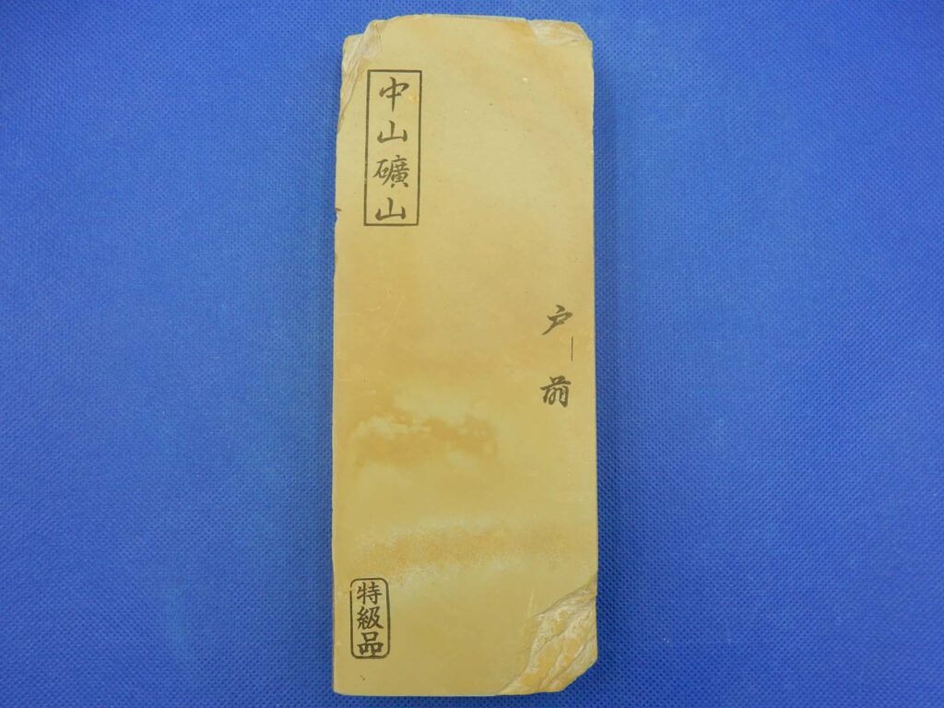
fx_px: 682
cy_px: 354
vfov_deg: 54.9
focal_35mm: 25
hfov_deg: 69.4
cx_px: 472
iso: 125
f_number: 3.7
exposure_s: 1/80
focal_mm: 4.5
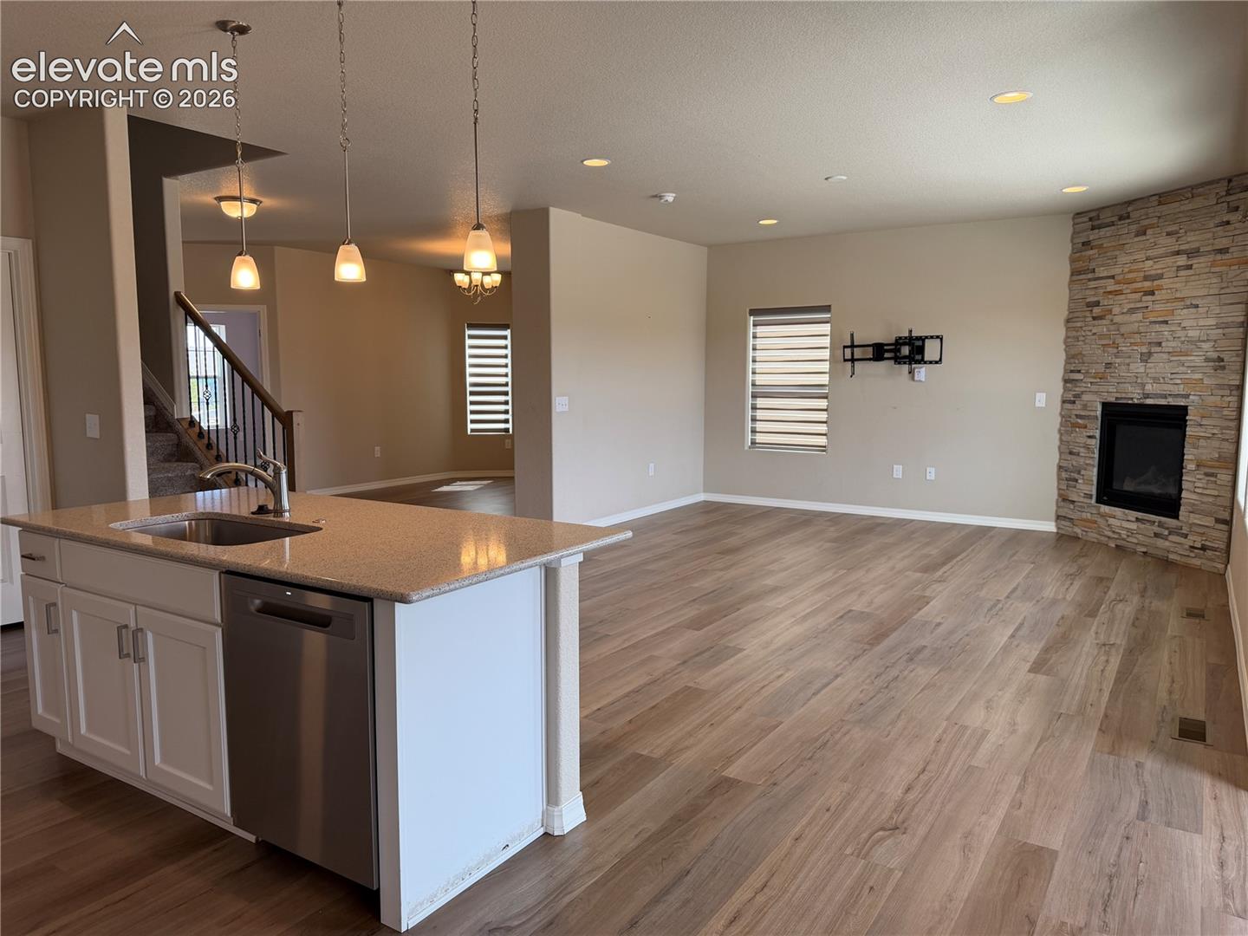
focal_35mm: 24
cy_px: 468
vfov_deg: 56.8
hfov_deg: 71.6
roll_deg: +0.7
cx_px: 624
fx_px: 865
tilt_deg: -5.4
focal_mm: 6.76
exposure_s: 1/190
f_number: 1.78
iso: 100
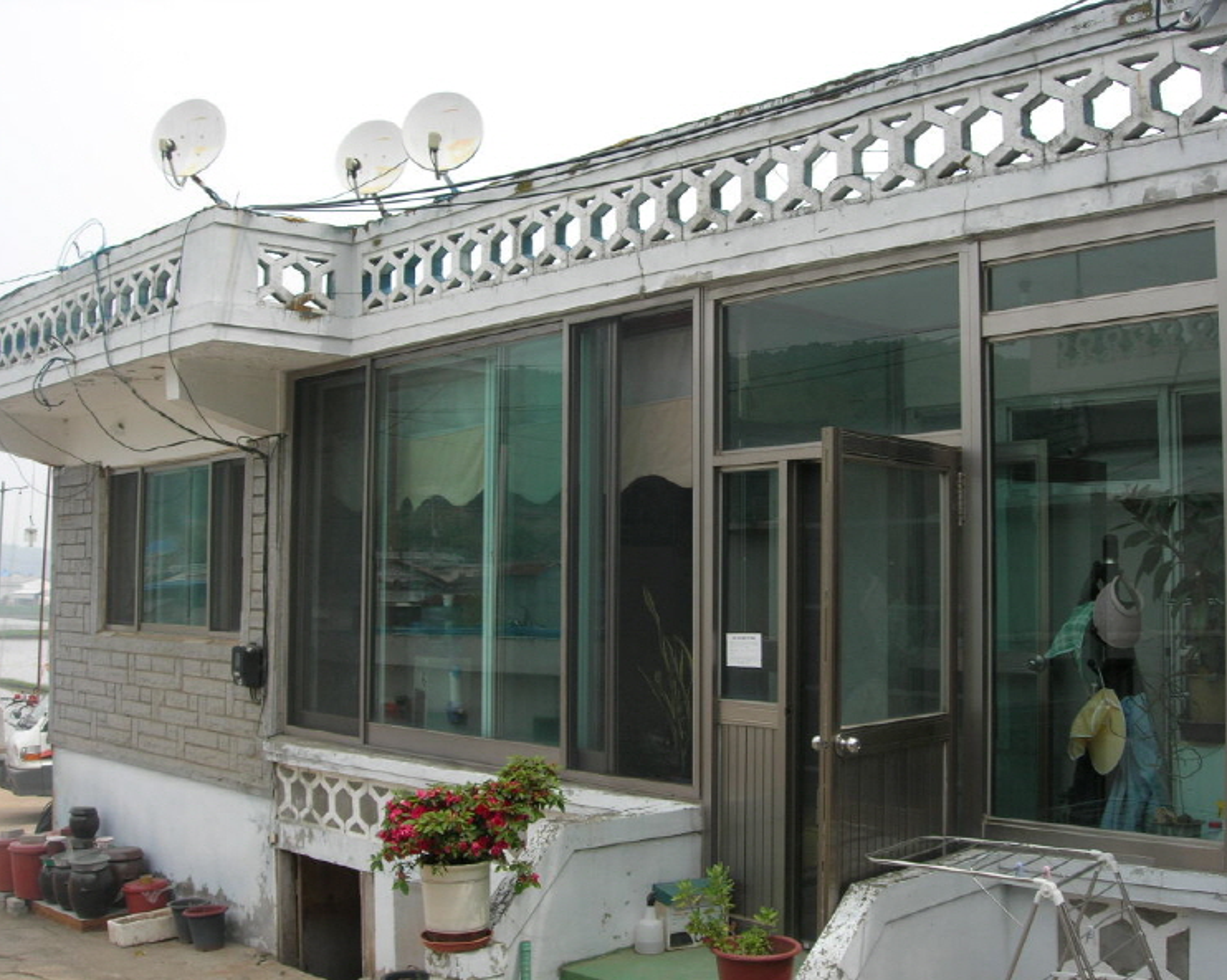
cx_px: 640
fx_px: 1452
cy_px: 494
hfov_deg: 45.8
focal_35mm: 40
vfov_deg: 37.3
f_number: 4.8
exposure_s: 1/378
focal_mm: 7.8
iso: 64
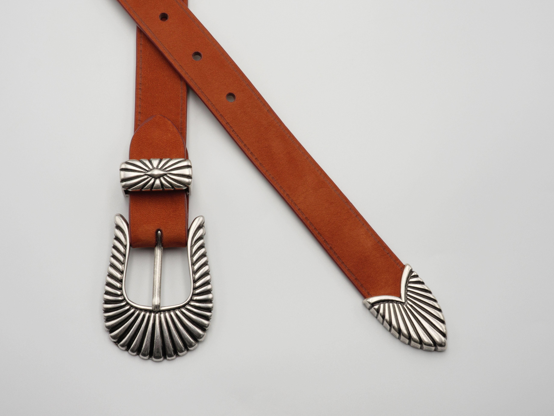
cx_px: 277
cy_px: 208
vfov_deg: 21.0
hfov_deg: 27.8
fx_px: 1120
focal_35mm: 70
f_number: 11
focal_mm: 35
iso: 400
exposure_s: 1/50
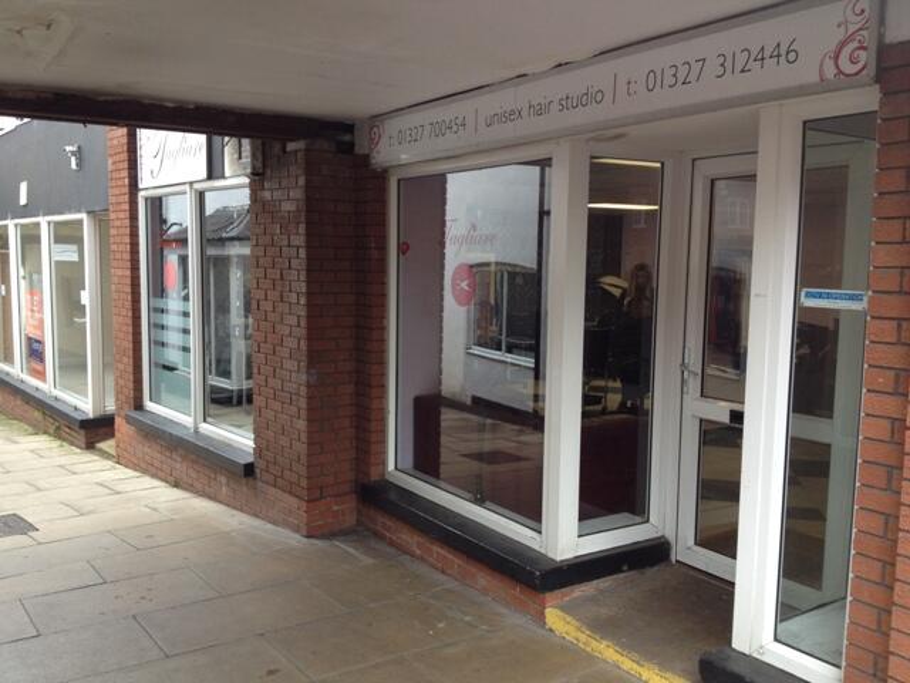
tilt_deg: -7.1
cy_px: 342
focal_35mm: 35
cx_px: 455
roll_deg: +0.1
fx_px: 920
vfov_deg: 40.7
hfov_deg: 52.6
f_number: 2.4
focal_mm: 4.28
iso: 64
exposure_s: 1/60
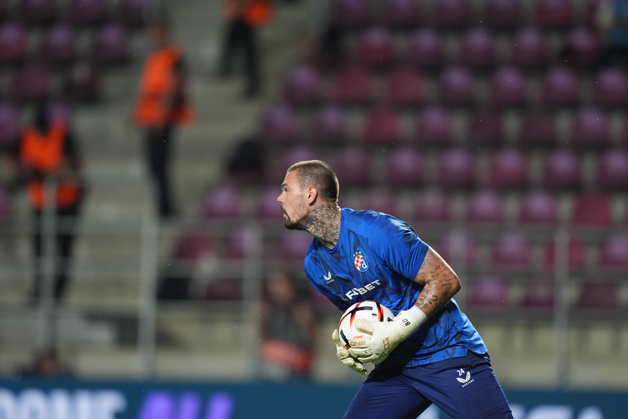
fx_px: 8738
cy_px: 222
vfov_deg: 2.7
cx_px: 299
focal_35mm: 501
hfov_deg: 4.1
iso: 1600
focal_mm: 400
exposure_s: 1/1600
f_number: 2.8
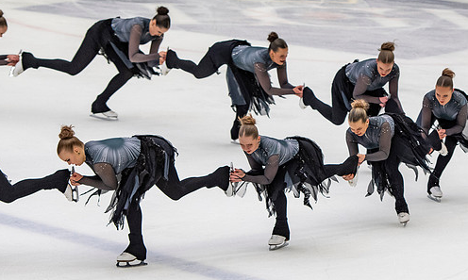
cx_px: 352
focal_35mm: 255
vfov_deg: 5.0
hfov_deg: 8.3
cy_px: 122
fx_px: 3215
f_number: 4
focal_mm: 102
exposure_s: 1/500
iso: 800
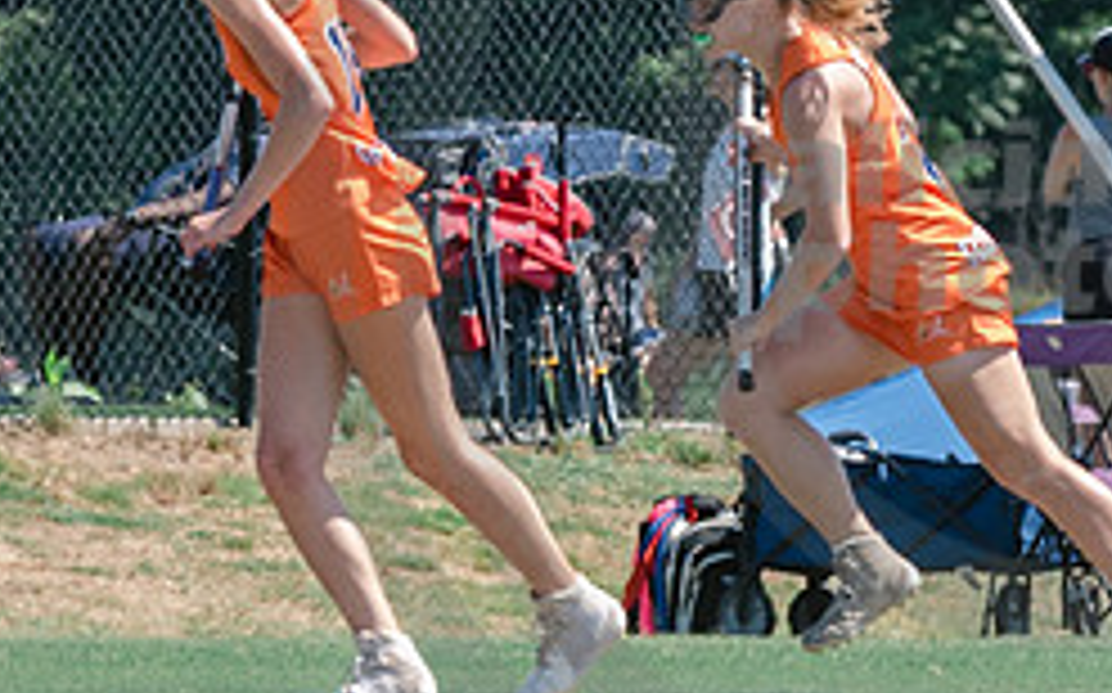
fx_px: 35888
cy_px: 1135
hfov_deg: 1.8
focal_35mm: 1185
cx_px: 541
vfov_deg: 1.1
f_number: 5
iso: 400
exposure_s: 1/1600
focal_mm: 185
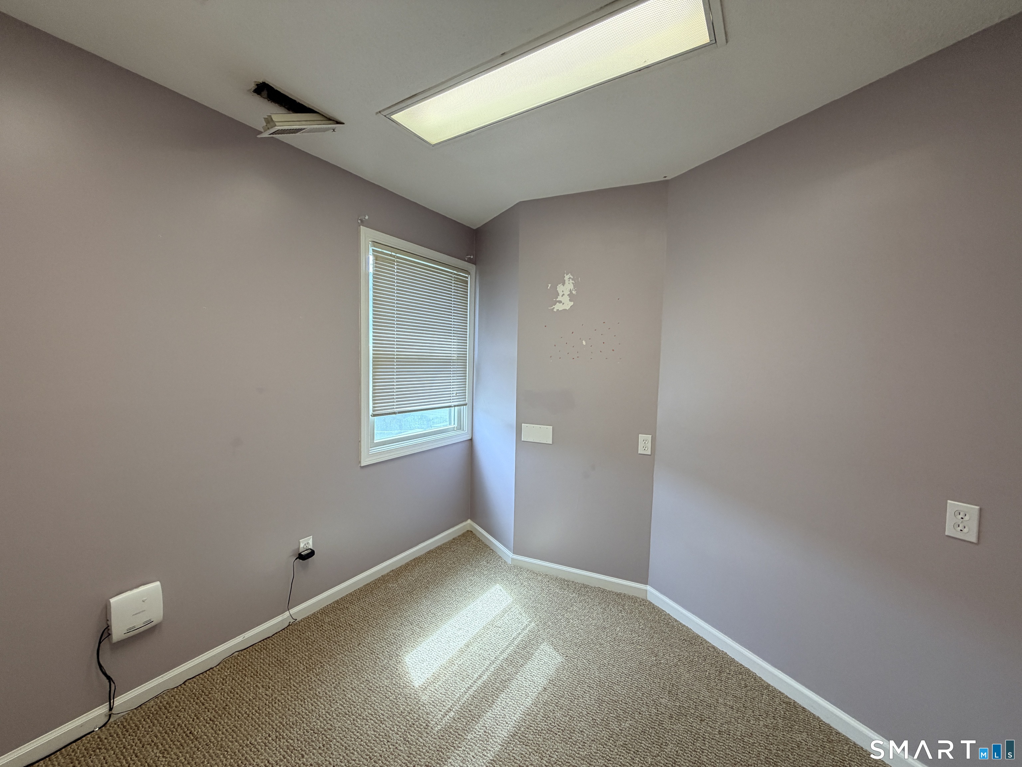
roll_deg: -0.8
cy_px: 384
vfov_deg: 85.7
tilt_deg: -3.6
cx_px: 511
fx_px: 413
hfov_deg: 102.1
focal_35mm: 14
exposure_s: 1/120
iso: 125
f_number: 2.2
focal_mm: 2.22
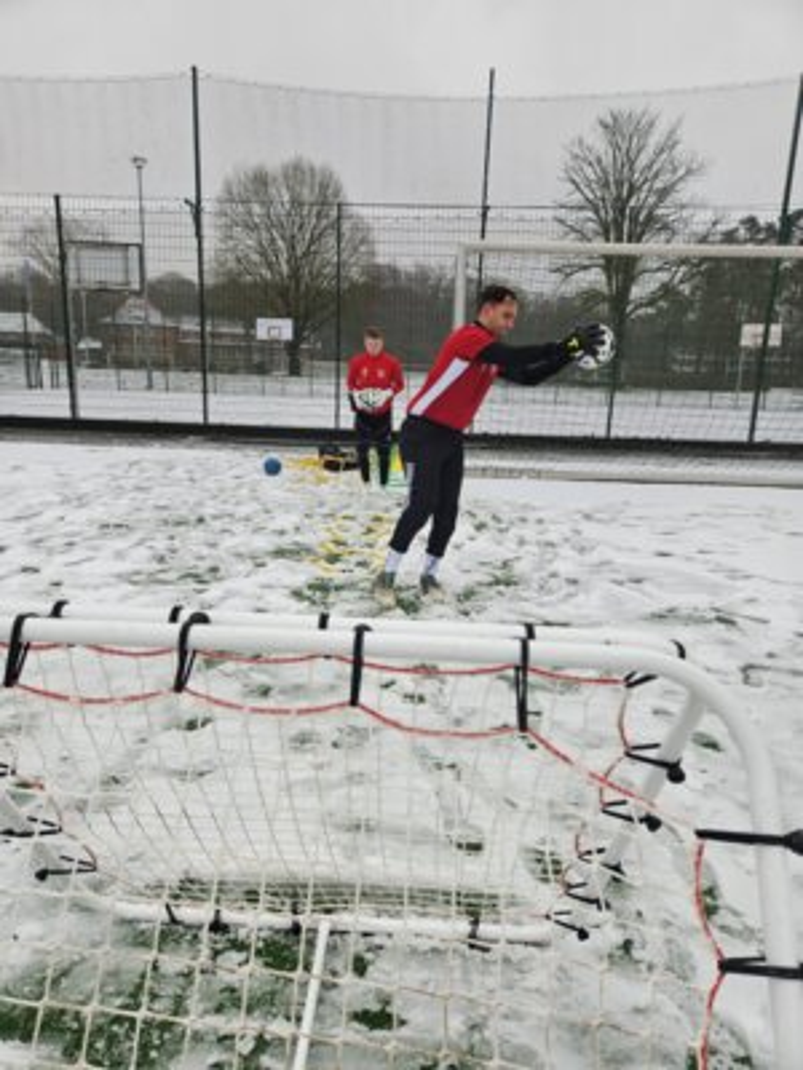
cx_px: 402
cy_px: 535
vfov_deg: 73.9
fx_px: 711
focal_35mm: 23
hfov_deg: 58.9
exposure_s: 1/373
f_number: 1.8
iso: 50
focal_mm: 5.4
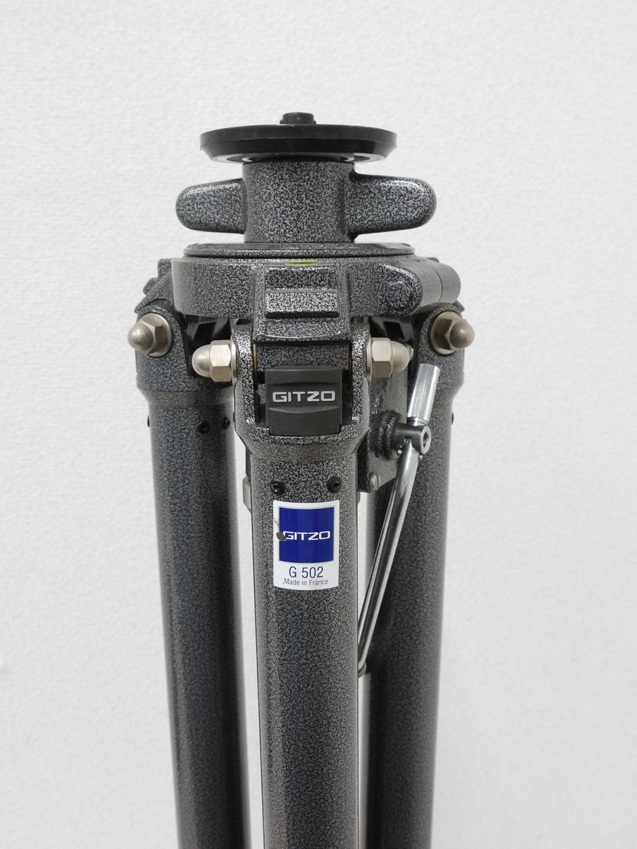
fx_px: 883
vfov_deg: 51.4
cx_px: 318
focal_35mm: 36
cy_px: 424
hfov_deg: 39.7
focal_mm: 18
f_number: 6.3
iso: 800
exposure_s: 1/30
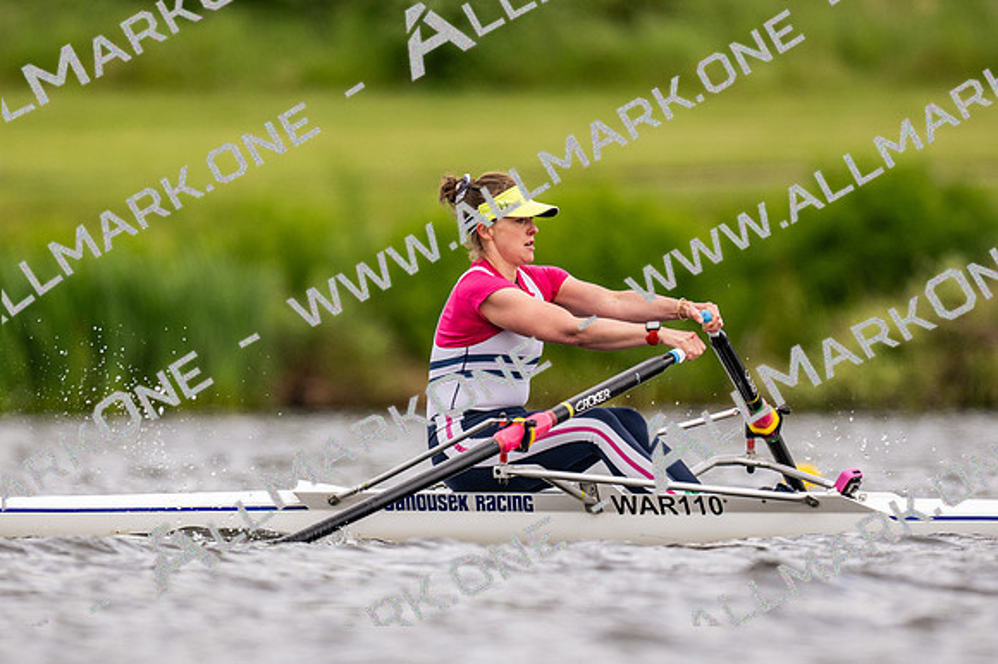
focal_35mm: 900
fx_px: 24935
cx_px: 499
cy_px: 332
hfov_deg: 2.3
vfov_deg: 1.5
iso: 560
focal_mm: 600
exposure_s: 1/2500
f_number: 4
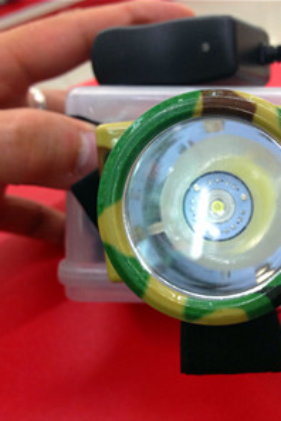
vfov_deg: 40.3
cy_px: 211
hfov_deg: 27.3
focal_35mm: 49
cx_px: 194
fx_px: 574
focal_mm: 4.28
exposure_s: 1/20
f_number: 2.4
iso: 100
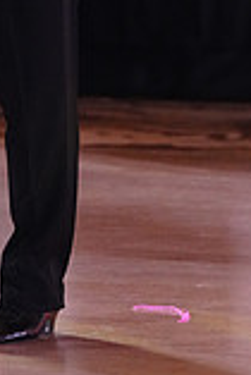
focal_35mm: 483
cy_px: -150
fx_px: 5040
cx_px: -111
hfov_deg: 2.8
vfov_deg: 4.2
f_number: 5
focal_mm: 131
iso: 6400
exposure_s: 1/400
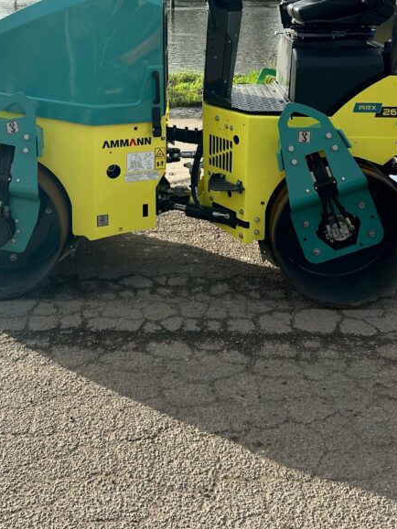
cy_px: 73
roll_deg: -0.4
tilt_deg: -9.0
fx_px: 704
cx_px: 172
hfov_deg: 31.5
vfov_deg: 38.9
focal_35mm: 46
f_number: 1.5
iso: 50
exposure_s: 1/4274
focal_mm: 5.7
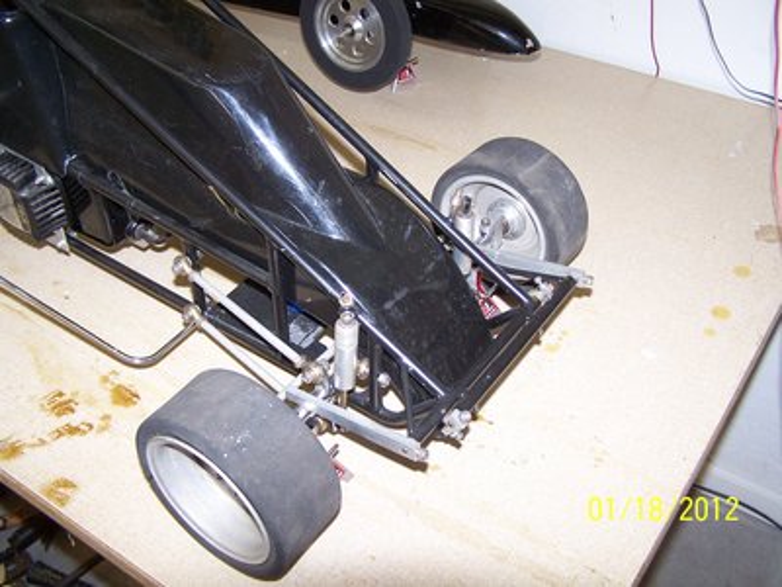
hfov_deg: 49.0
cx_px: 391
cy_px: 294
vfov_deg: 37.7
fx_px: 858
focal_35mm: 38
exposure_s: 1/60
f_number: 2.8
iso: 140
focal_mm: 6.3
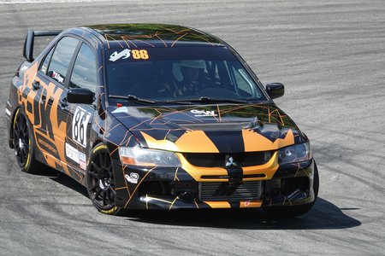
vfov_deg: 4.3
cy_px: 128
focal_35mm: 320
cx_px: 192
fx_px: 3422
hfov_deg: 6.4
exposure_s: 1/800
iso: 160
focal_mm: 117.29
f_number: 4
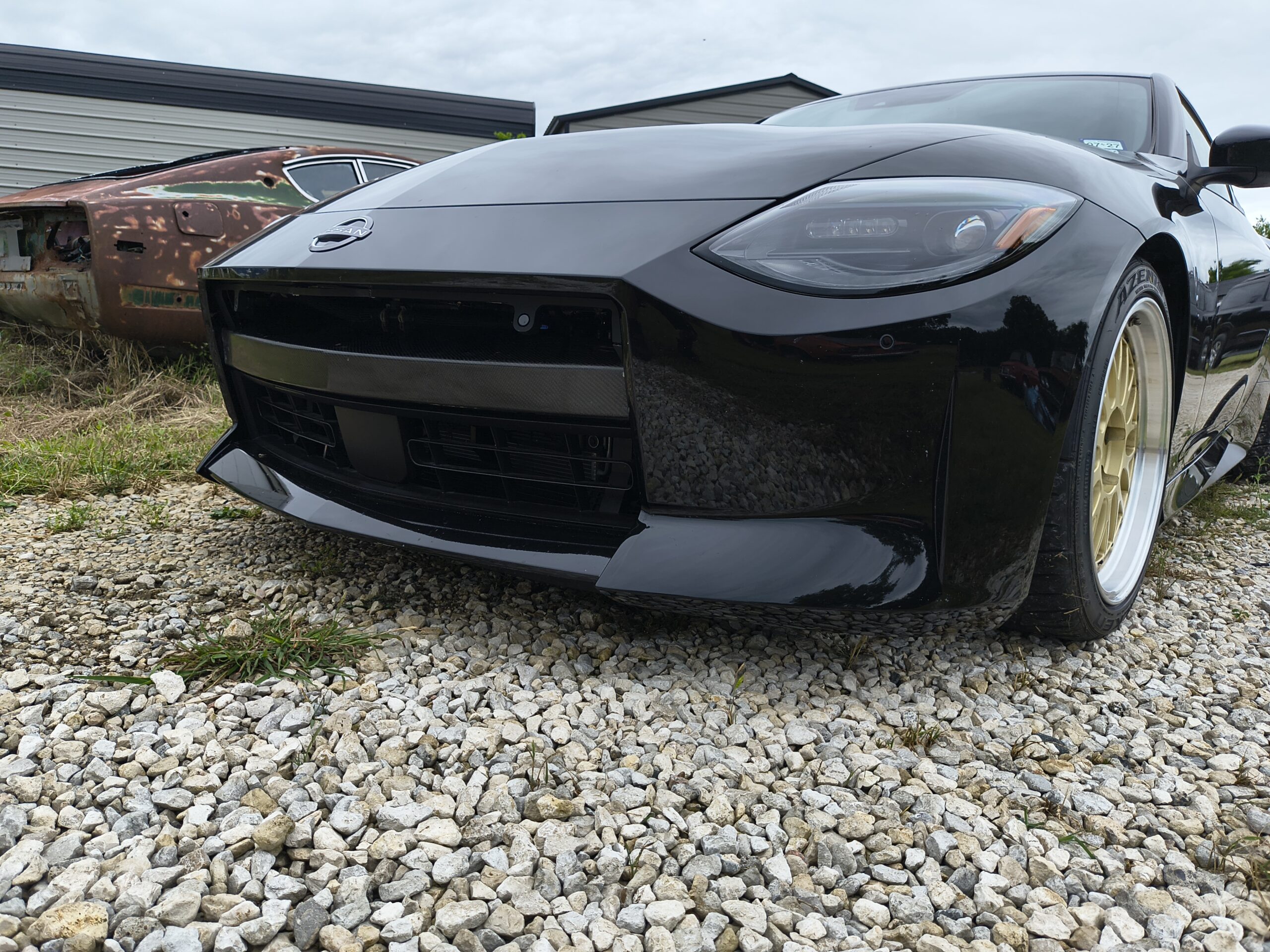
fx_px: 917
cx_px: 635
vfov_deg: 54.9
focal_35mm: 25
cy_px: 476
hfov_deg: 69.4
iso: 100
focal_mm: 4.68
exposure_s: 1/713
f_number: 1.7
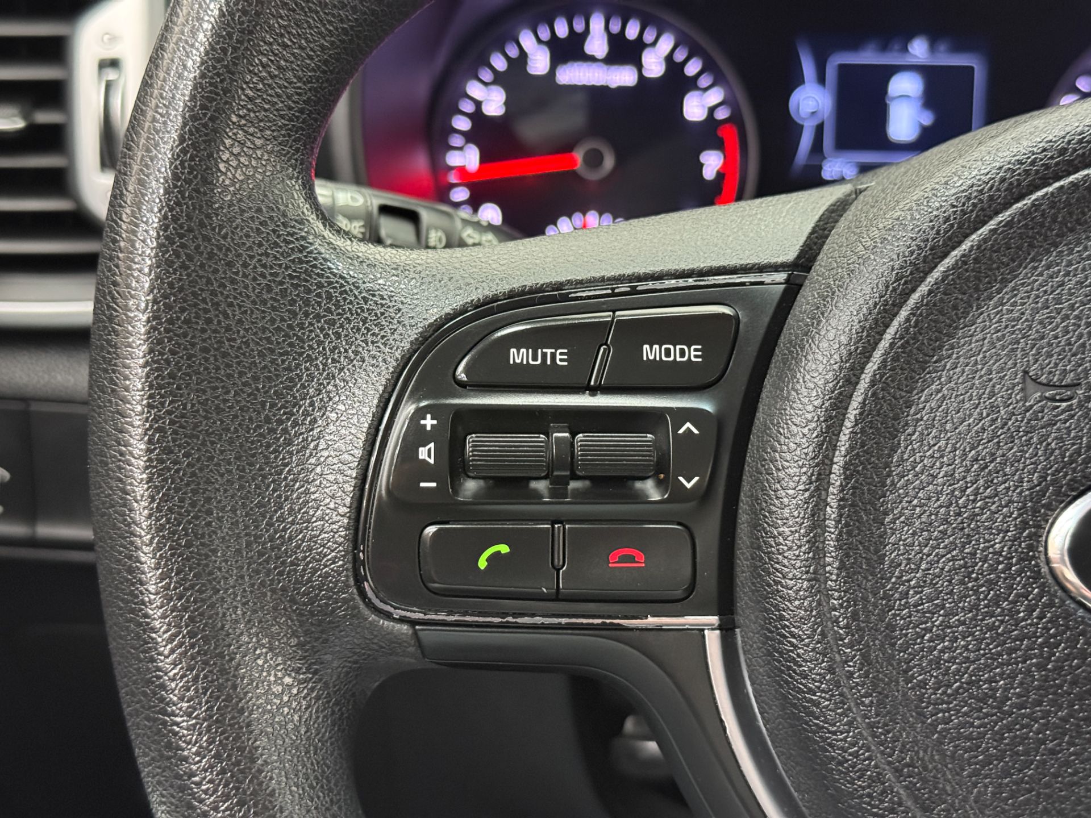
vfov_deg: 30.3
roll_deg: -1.4
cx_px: 546
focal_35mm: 48
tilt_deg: -21.9
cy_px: 409
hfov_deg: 39.7
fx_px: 1513
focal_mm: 6.76
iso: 500
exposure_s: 1/30
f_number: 1.78
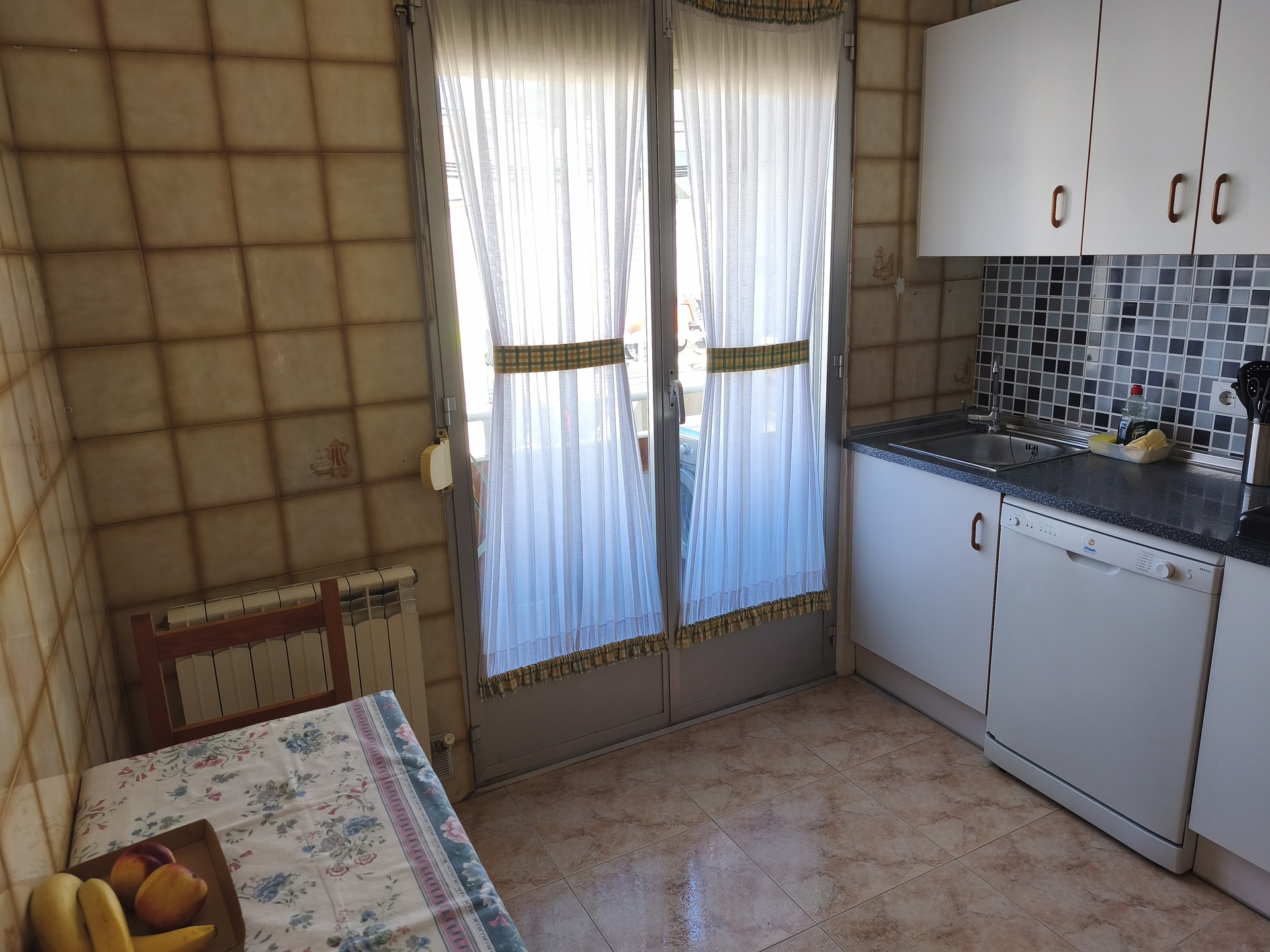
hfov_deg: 73.9
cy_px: 476
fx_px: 844
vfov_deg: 58.9
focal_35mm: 23
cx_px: 635
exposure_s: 1/99.9
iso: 100
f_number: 1.65
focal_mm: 6.18
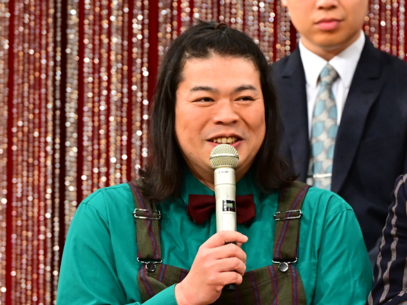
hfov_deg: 3.0
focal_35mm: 654
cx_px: 374
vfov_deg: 2.3
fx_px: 7687
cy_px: 215
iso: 1250
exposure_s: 1/200
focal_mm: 200
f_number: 4.5
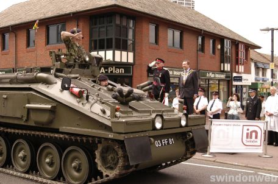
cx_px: 139
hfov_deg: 46.5
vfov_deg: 31.8
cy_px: 92
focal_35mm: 42
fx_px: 324
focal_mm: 28
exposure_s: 1/400
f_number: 6.3
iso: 400
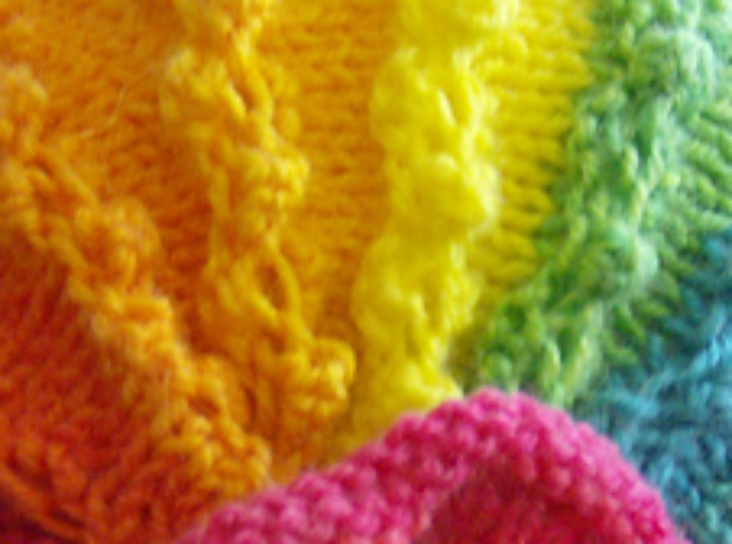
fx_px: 2150
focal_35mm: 102
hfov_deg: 19.3
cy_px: 555
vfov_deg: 14.2
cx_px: 369
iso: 200
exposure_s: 1/35.5
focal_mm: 6
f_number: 2.8
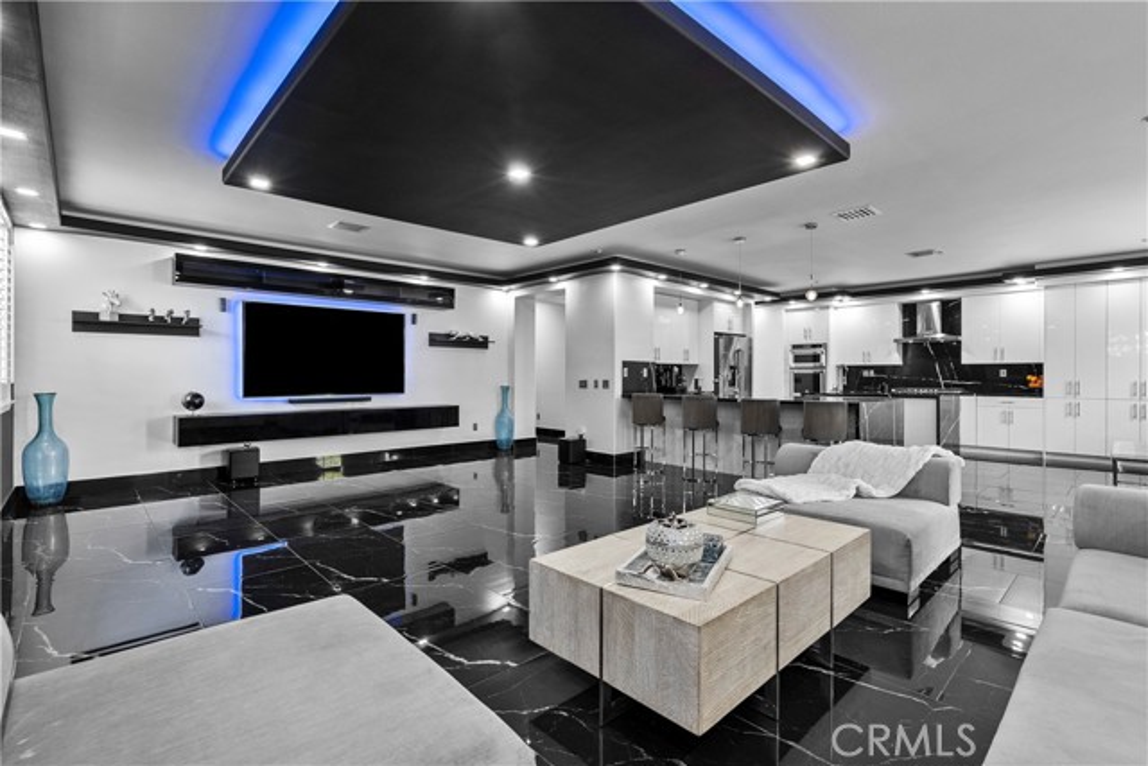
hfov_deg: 96.7
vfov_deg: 73.8
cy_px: 383
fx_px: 510
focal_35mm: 16
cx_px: 574
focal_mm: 16
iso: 640
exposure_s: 1/10
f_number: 8
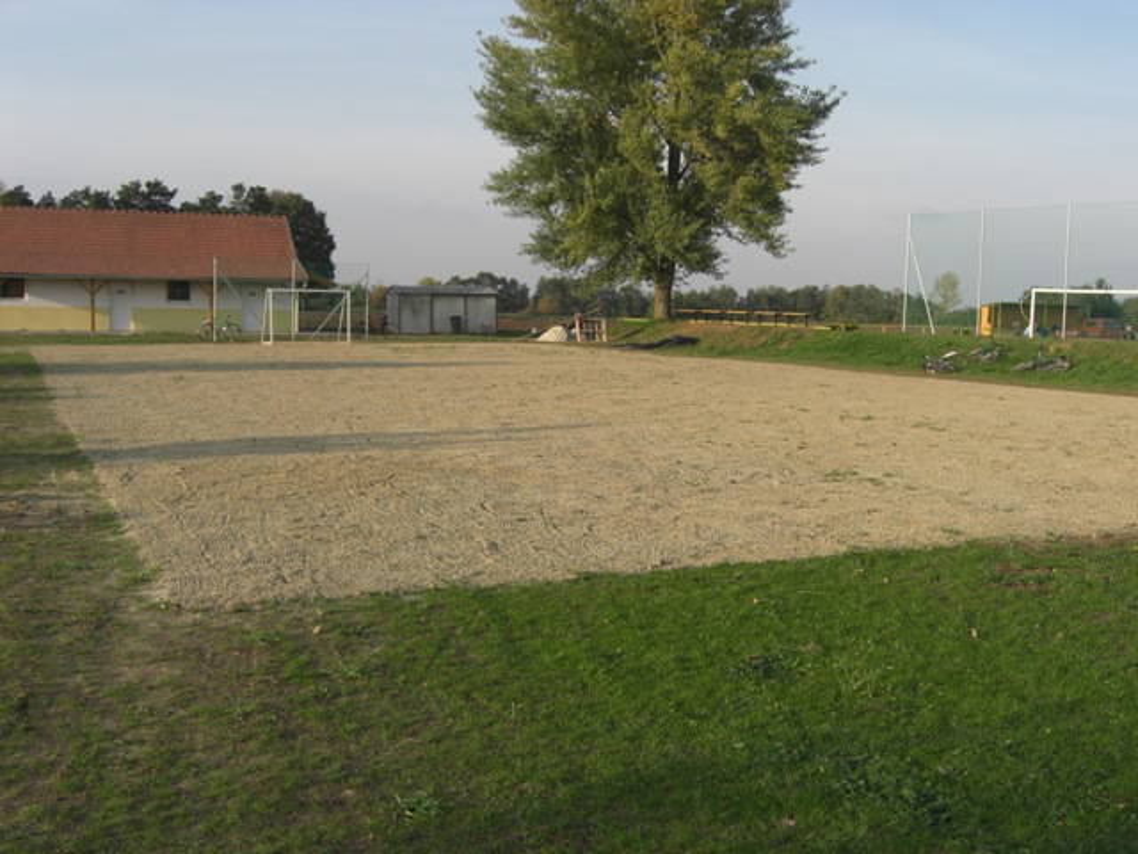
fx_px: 1249
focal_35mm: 38
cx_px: 569
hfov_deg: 49.0
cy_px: 427
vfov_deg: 37.7
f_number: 4
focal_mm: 7.9
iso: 80
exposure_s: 1/400
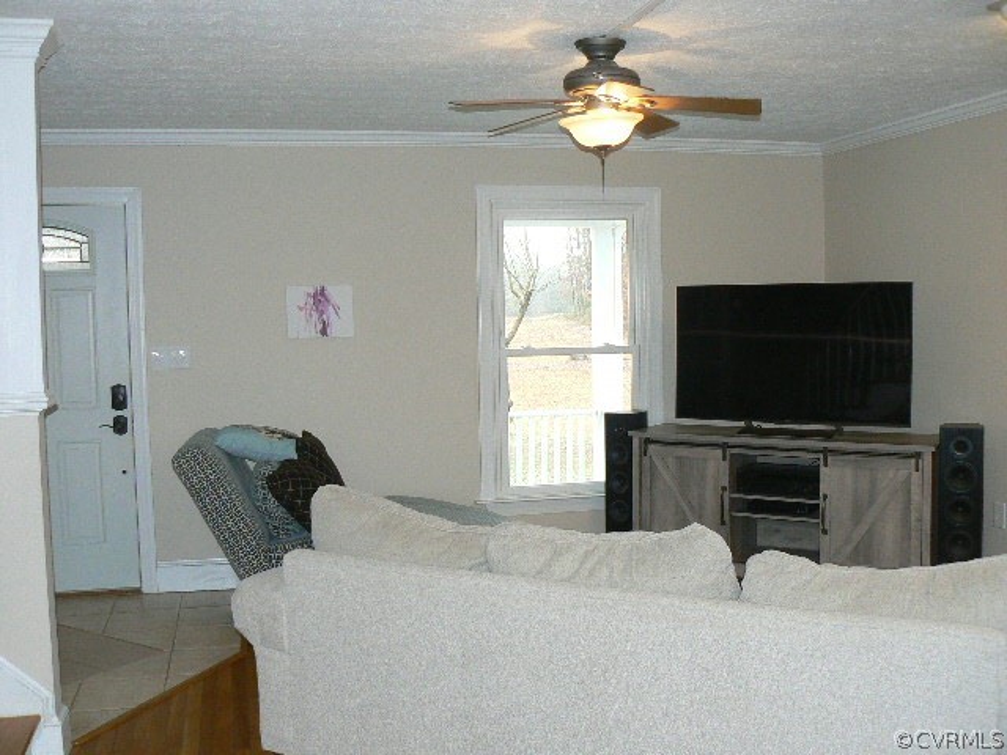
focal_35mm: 36
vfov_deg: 39.7
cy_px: 378
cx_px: 504
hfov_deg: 51.4
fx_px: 1047
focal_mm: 6
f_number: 2.8
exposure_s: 1/30
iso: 125
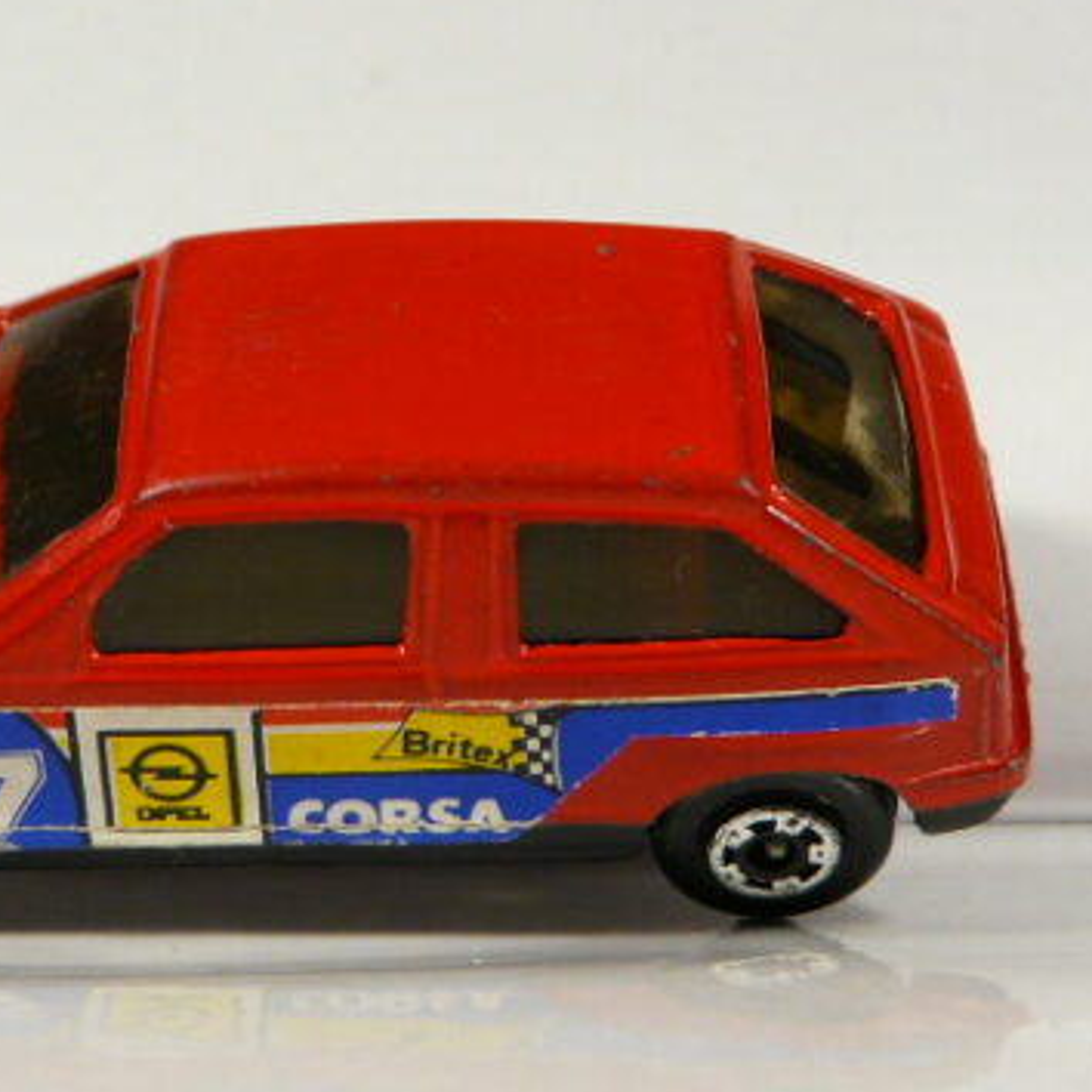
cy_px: 453
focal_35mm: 93
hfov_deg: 18.6
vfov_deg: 18.7
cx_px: 259
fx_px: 3319
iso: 100
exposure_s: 1/60
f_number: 3.2
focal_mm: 6.4
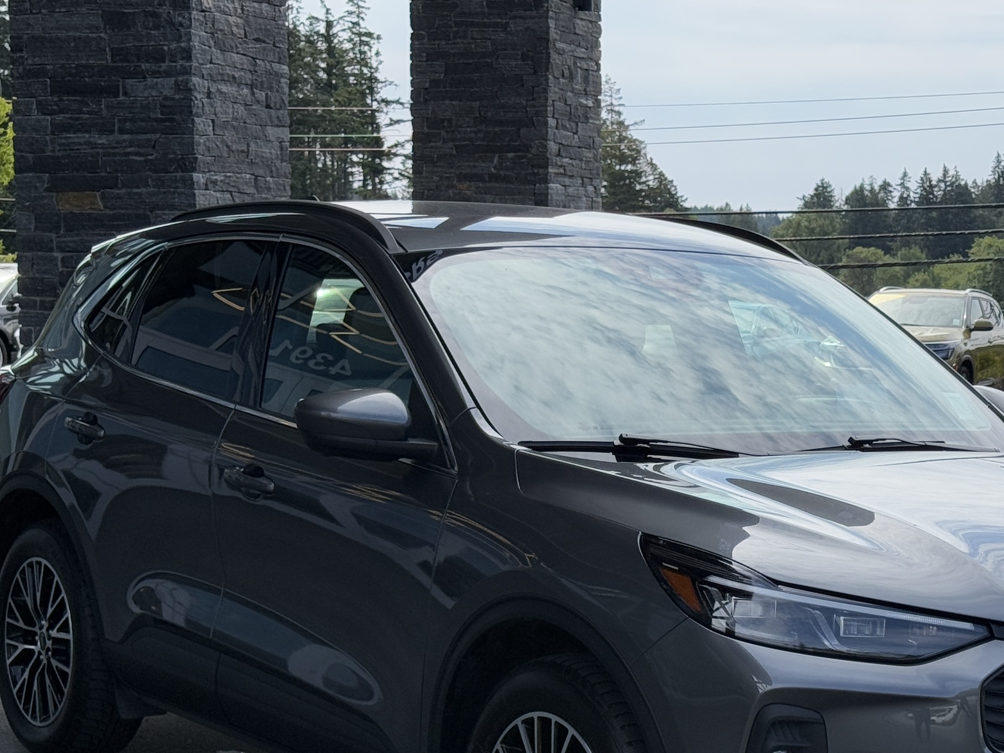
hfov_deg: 22.7
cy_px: 556
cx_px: 635
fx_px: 2495
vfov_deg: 17.1
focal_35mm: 86
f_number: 1.78
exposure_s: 1/2976
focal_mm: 6.76
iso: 64
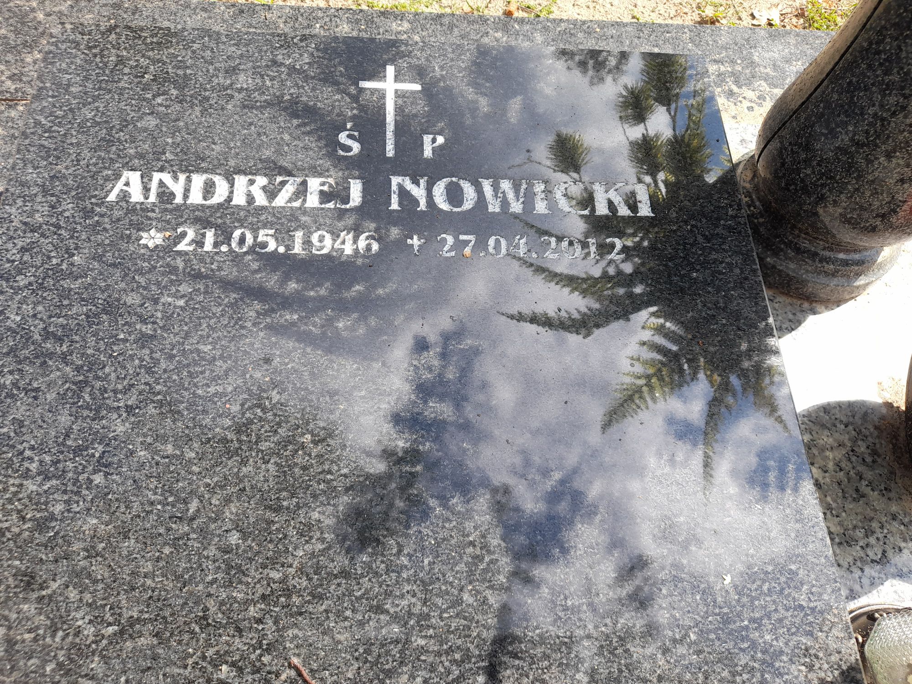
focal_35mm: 25
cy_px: 342
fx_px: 659
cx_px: 456
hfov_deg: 69.4
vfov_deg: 54.9
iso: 20
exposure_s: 1/283
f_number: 2
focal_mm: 4.6
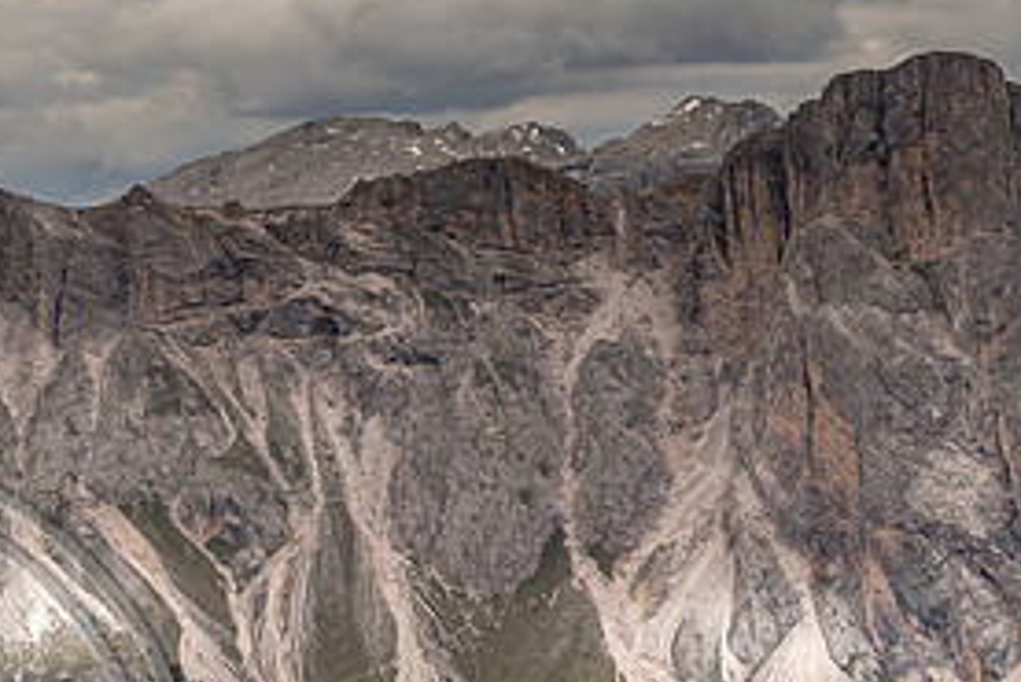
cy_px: 540
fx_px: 6242
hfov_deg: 9.3
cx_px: 453
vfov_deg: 6.2
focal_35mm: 220
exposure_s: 1/160
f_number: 5.6
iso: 125
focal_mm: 70
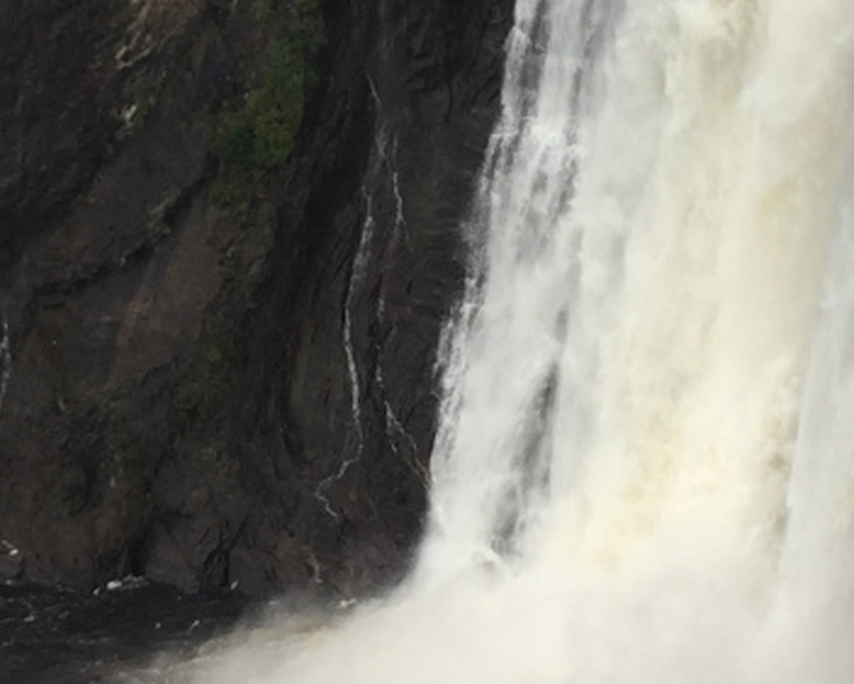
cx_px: 526
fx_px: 3261
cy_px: 68
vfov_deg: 11.9
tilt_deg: -13.8
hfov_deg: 14.9
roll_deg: +3.2
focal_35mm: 129
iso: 32
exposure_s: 1/188
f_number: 2.2
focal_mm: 4.15
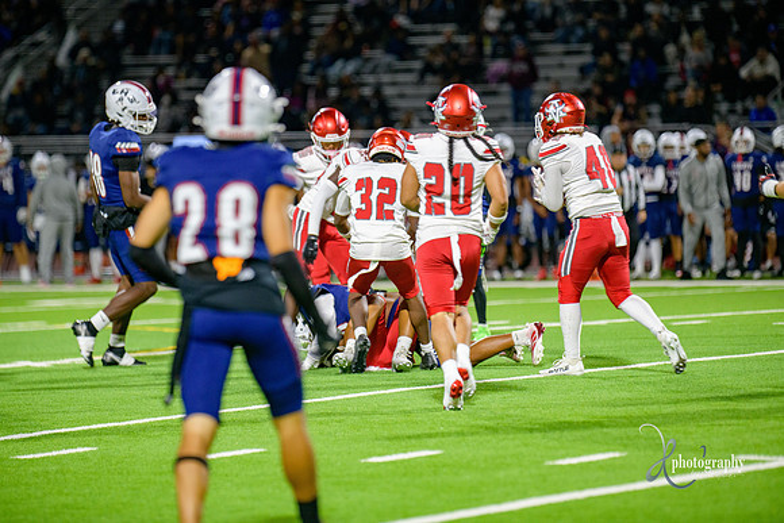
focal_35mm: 240
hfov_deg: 8.6
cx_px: 392
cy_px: 262
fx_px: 5228
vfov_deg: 5.7
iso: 2000
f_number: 2.8
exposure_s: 1/250
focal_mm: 240
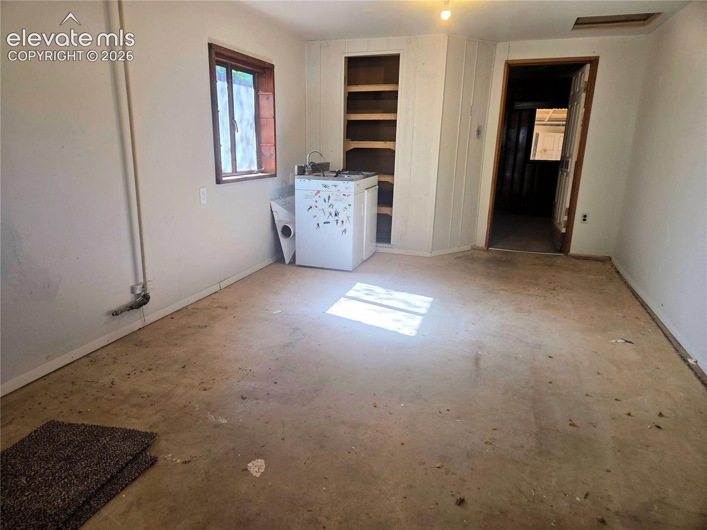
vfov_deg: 58.9
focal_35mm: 23
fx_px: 470
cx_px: 354
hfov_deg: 73.9
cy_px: 265
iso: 80
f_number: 1.8
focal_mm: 5.4
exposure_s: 1/120
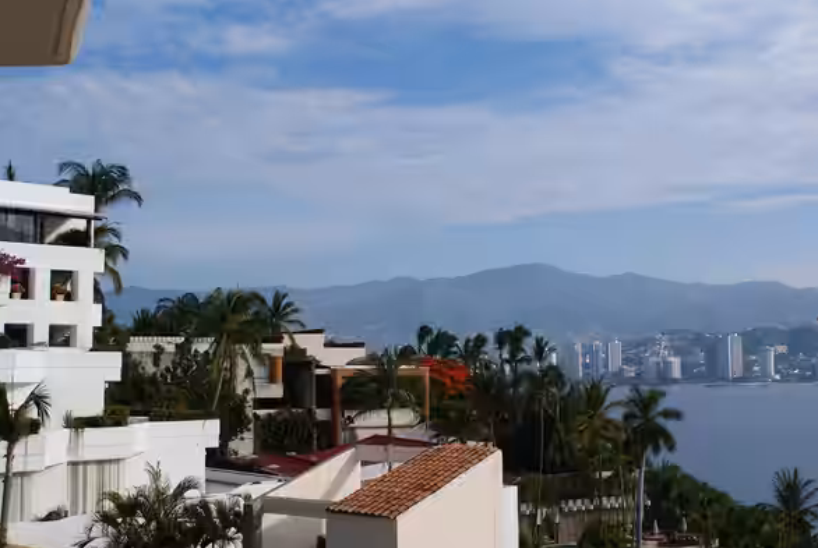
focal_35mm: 43
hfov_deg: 45.4
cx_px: 415
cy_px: 277
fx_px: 979
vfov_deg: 31.3
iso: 100
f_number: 11
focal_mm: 28
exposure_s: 1/125
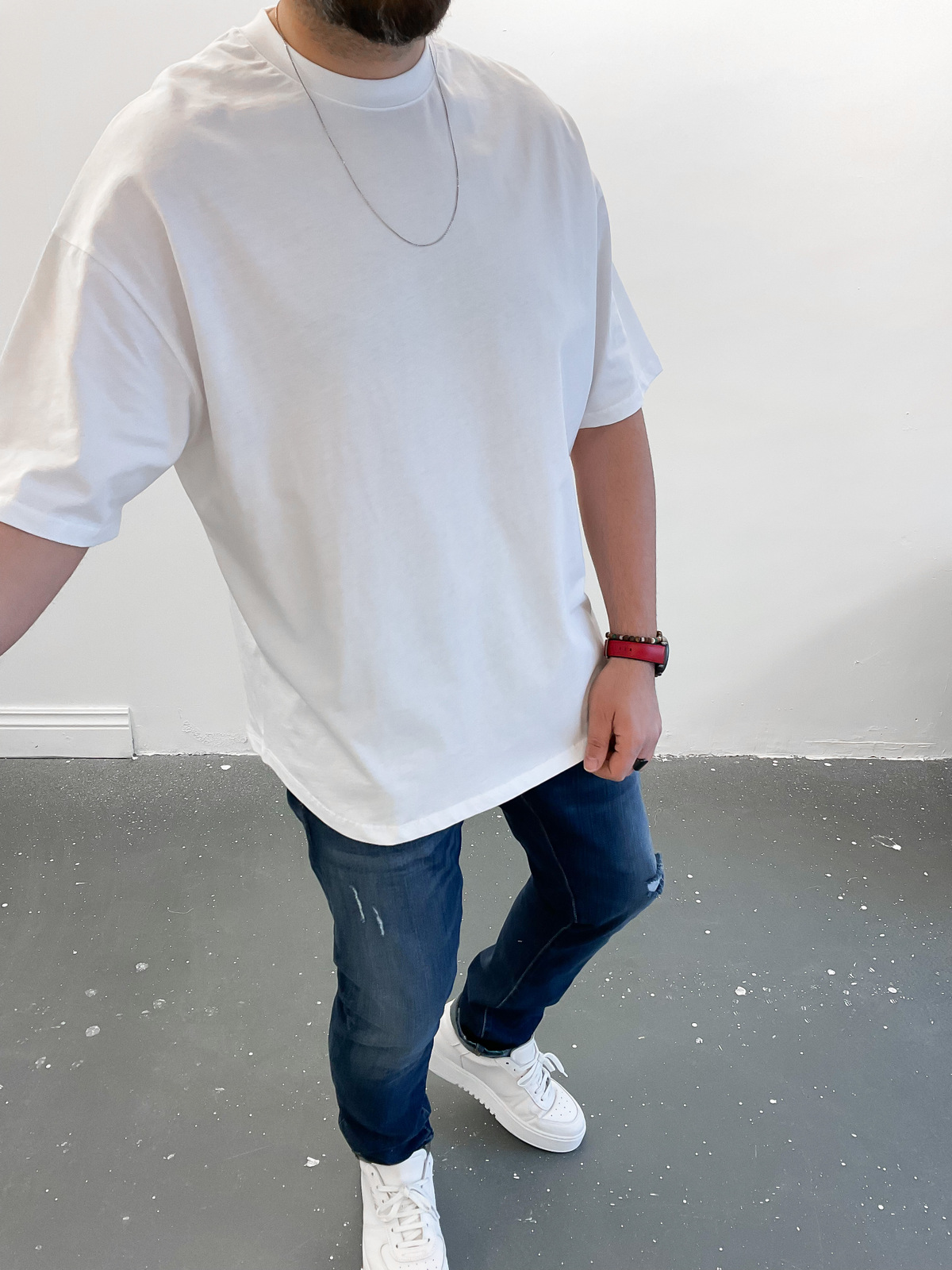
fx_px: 1063
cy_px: 635
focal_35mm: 29
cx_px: 476
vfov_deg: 61.7
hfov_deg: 48.2
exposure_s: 1/100
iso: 64
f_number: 1.8
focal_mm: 3
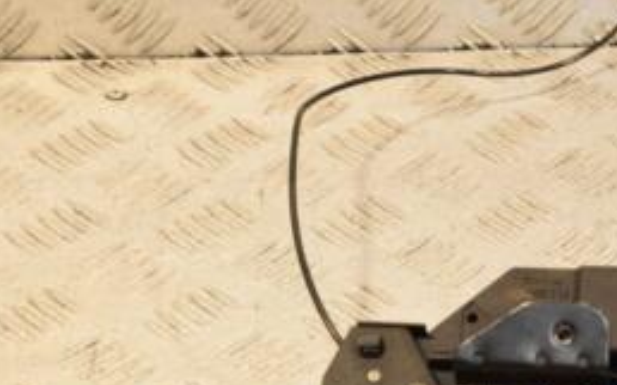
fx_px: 2387
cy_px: 246
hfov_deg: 14.5
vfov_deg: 9.2
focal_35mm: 142
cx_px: 622
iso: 800
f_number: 7.1
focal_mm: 40
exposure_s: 1/200
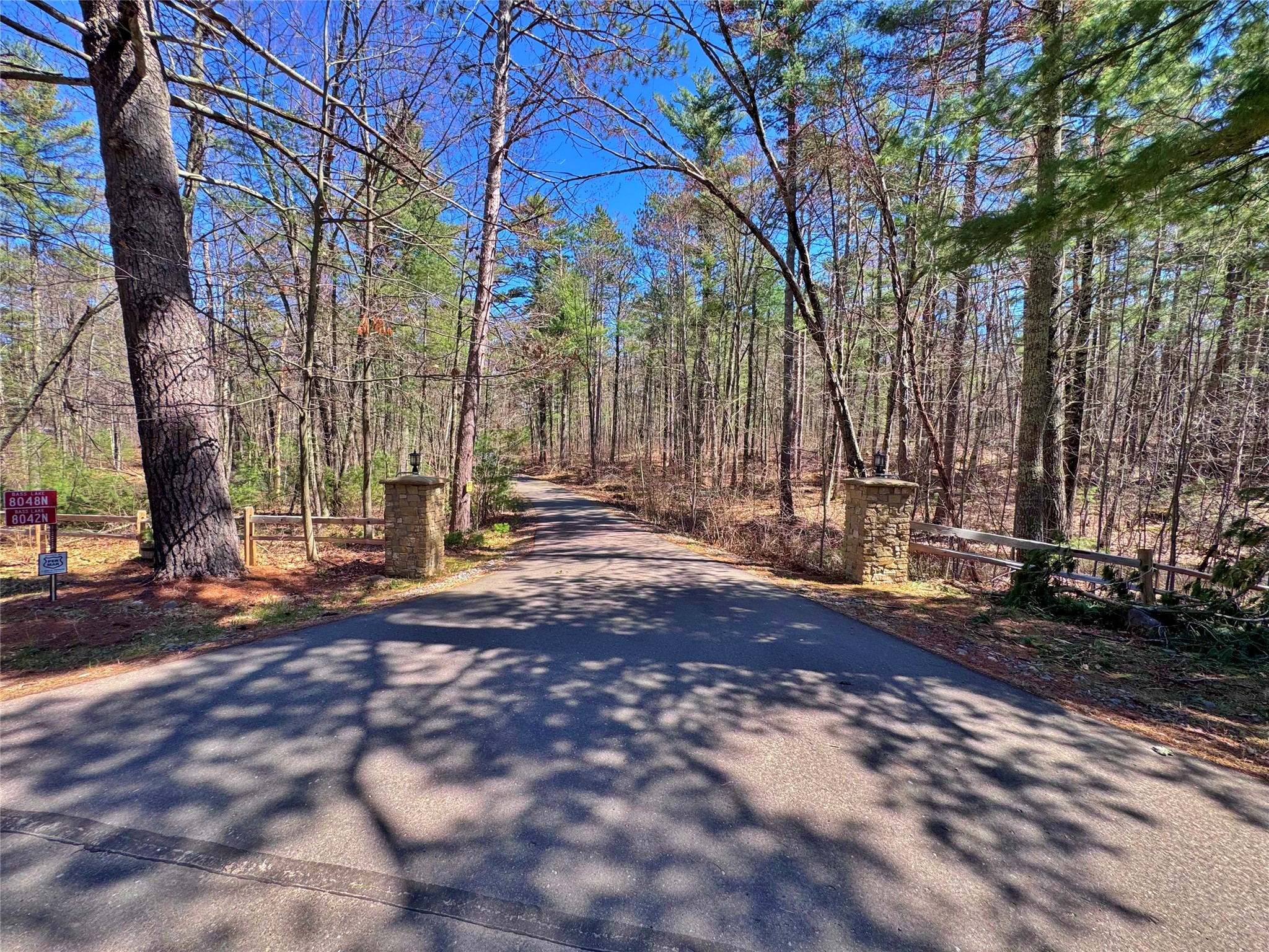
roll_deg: -1.3
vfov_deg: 85.7
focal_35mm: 14
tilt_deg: -4.5
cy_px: 476
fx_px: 513
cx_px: 634
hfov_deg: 102.1
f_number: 2.2
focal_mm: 2.22
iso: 40
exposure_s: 1/370
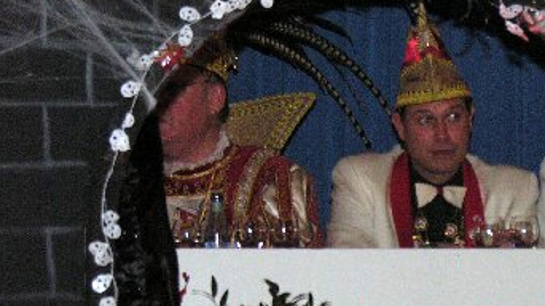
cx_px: 451
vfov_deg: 4.6
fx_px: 3828
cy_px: 210
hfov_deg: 8.1
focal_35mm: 265
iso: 200
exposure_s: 1/60.1
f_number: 4.2
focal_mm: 26.5
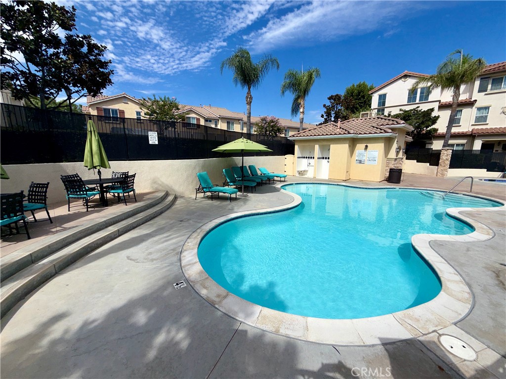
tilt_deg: -9.5
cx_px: 253
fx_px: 205
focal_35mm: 14
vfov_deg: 85.7
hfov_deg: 102.1
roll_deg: -0.7
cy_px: 190
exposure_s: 1/2092
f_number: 2.2
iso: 16
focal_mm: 2.22
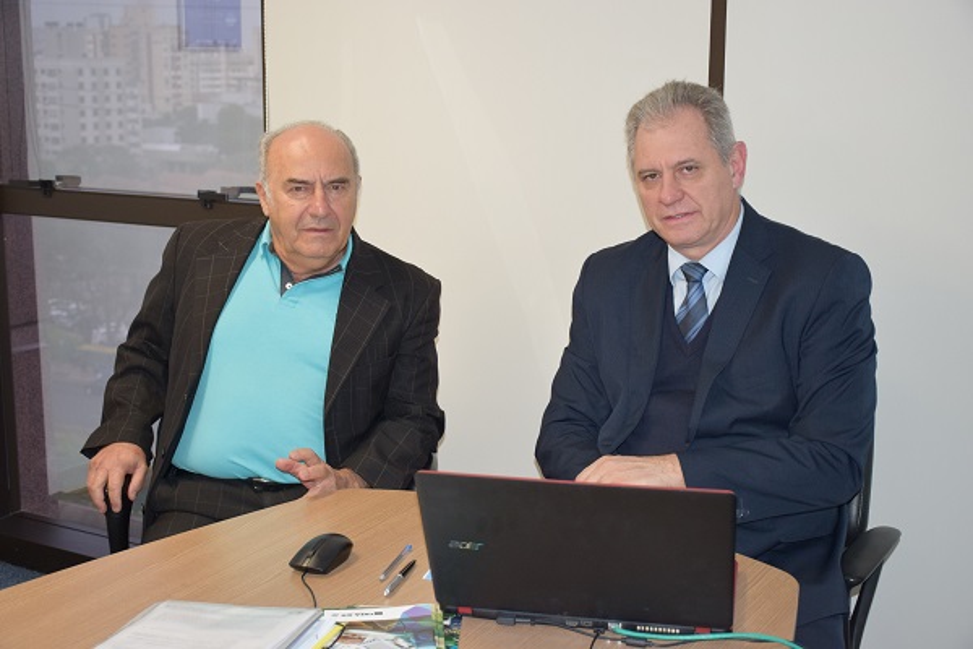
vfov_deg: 26.5
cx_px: 486
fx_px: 1378
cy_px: 324
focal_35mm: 51
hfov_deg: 38.9
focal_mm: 34
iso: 800
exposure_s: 1/100
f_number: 5
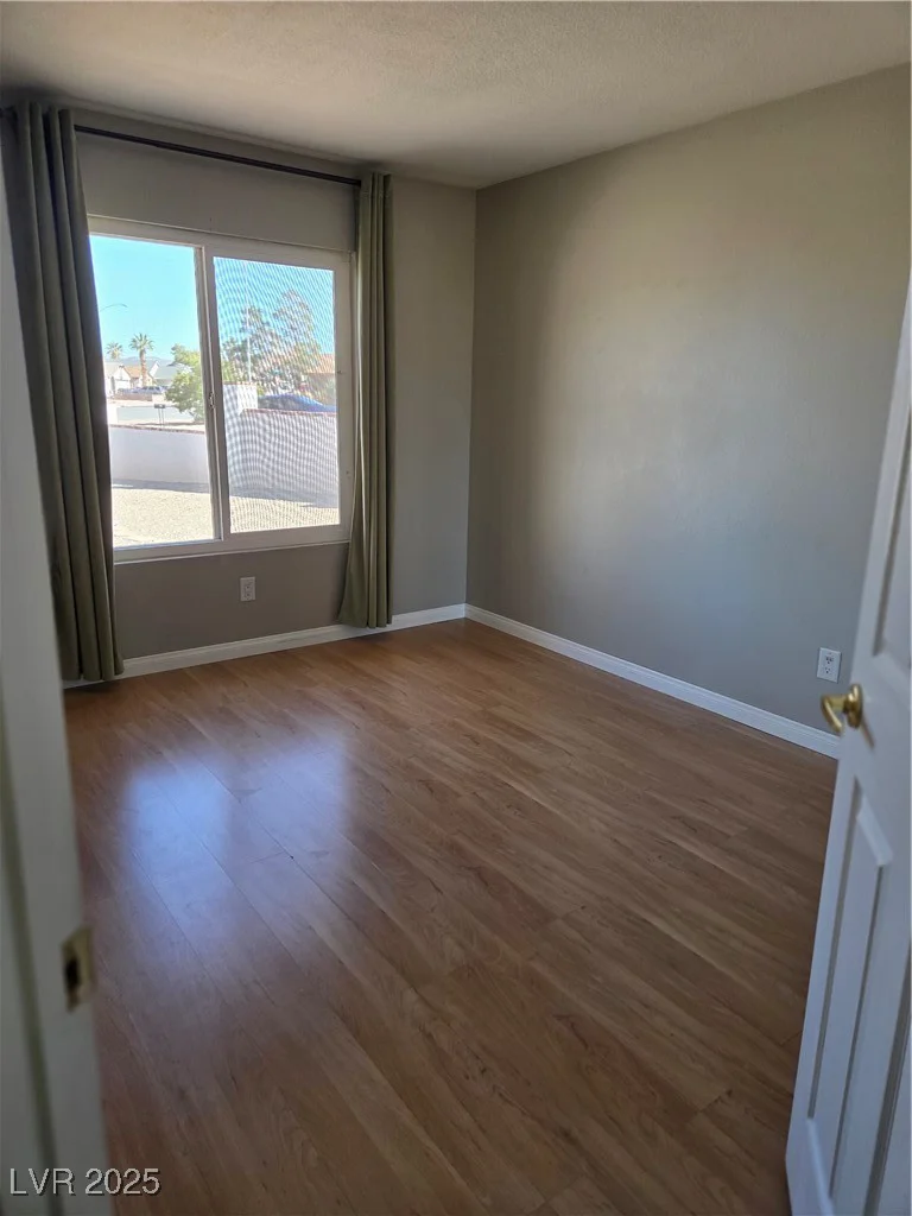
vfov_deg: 73.9
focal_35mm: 23
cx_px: 456
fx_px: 808
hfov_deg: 58.9
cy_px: 608
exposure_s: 1/120
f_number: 1.8
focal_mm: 5.4
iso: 160
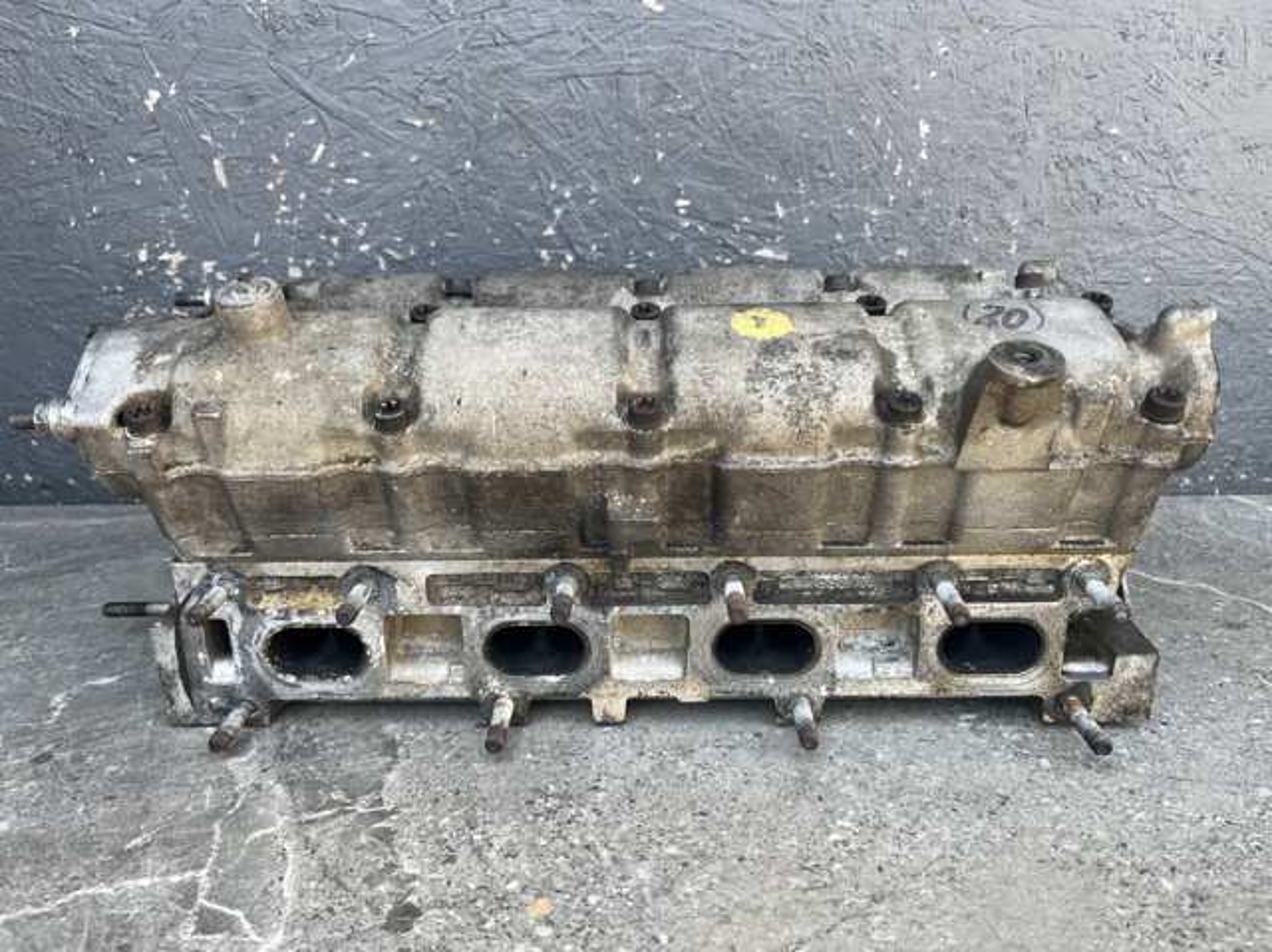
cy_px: 476
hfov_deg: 67.3
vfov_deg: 53.0
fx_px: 955
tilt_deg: -12.2
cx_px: 636
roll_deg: +0.0
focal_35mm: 26
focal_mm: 5.1
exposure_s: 1/122
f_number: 1.6
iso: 32
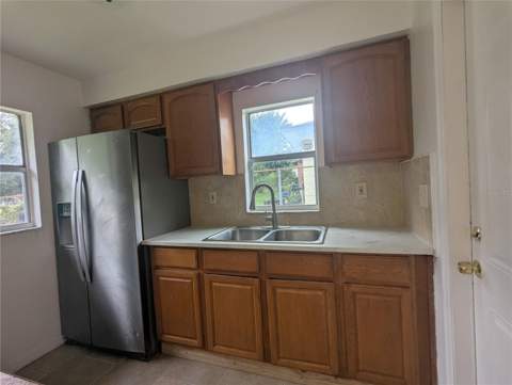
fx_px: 237
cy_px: 192
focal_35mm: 16
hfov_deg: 94.4
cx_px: 256
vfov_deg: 78.2
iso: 51
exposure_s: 1/150
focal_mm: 2.35
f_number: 2.2
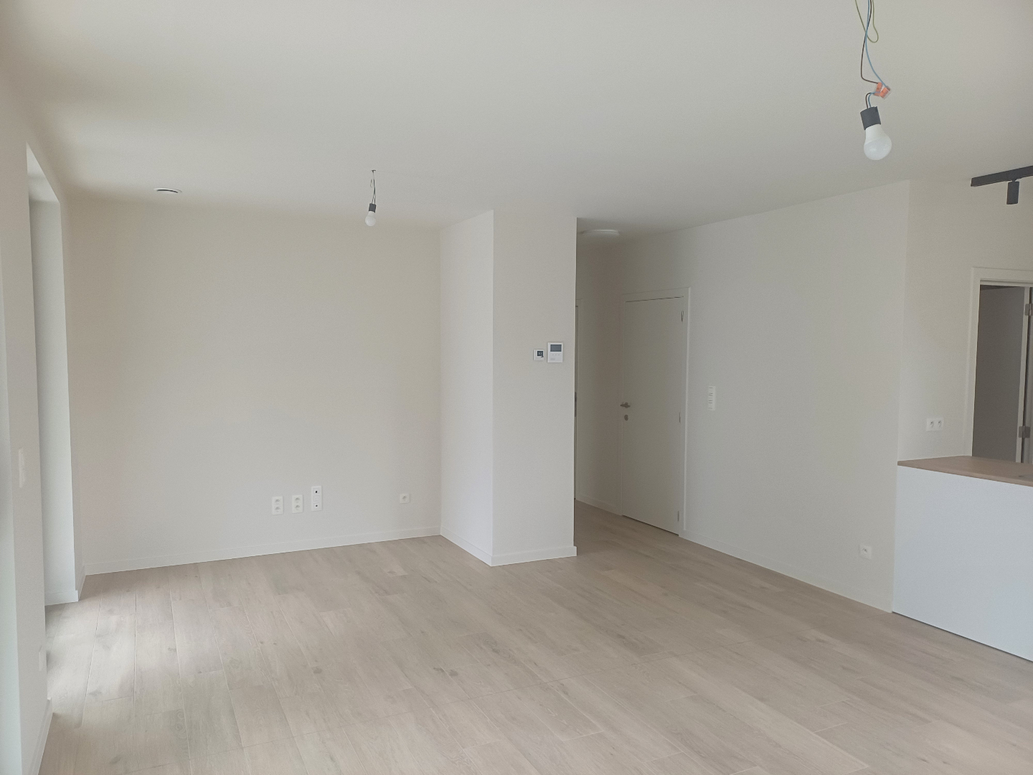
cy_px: 388
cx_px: 516
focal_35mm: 25
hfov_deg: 69.4
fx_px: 746
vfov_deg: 54.9
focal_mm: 4.65
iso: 250
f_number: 1.8
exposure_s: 1/50
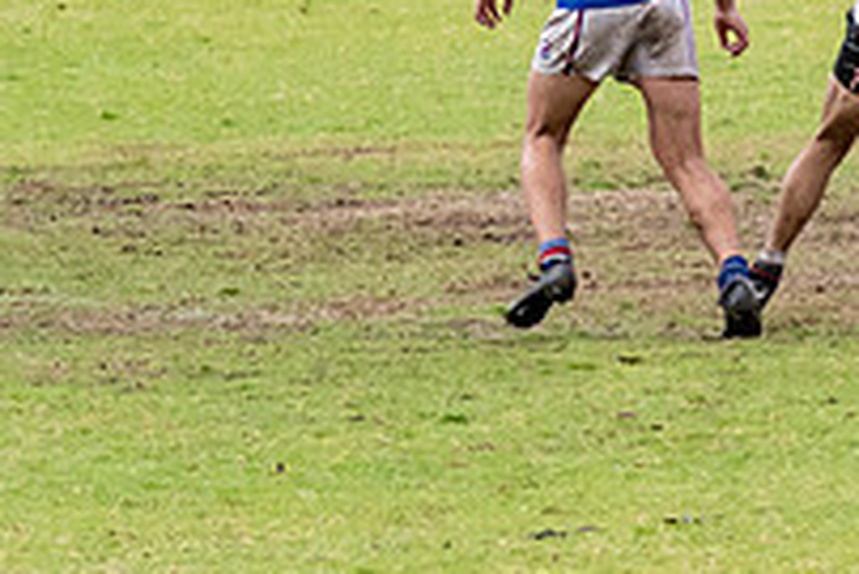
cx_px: 1319
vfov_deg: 1.2
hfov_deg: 1.8
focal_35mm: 1126
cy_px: -240
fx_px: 26886
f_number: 7.1
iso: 1250
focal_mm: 190
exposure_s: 1/3200
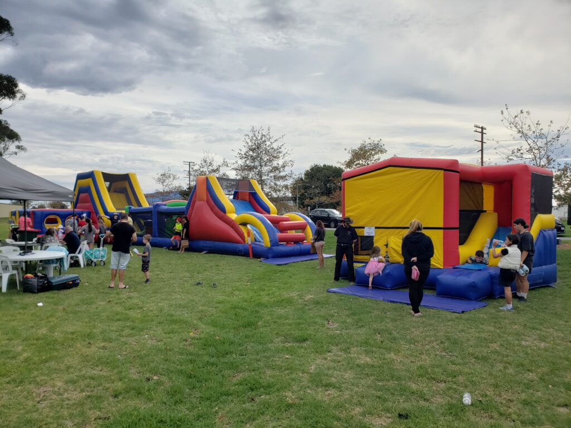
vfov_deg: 53.1
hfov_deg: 67.3
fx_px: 429
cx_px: 286
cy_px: 214
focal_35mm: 26
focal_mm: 4.3
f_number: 2.4
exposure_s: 1/1595
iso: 50
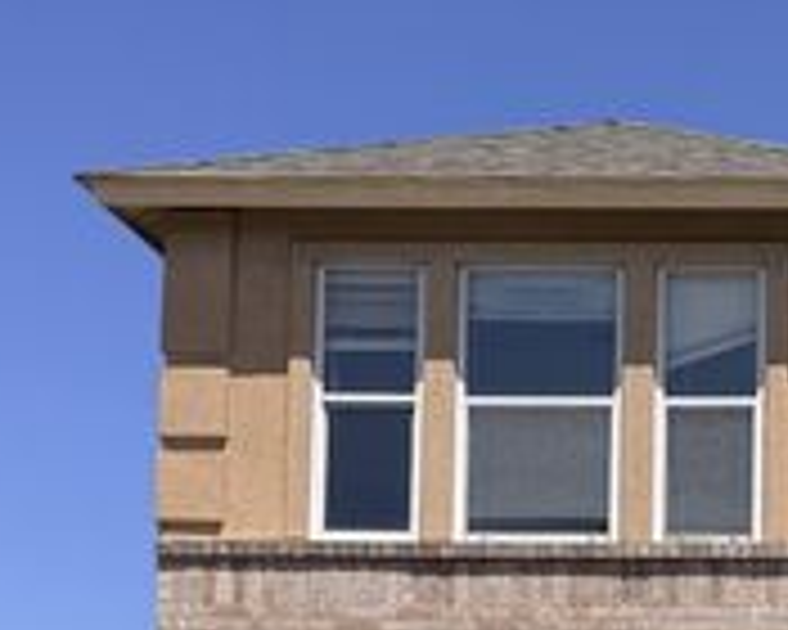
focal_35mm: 67
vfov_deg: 21.2
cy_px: 765
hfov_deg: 25.8
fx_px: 1563
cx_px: 910
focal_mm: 6.76
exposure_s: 1/7353
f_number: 1.78
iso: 80
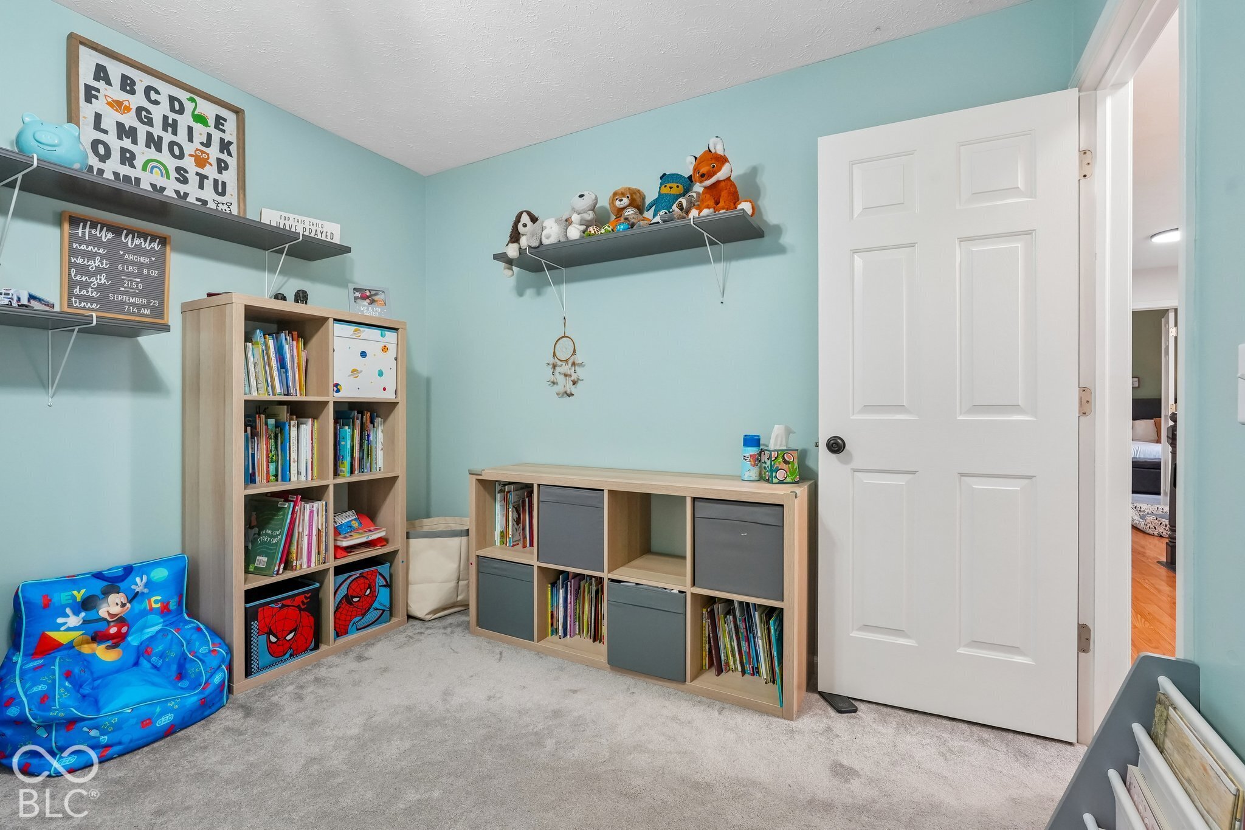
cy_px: 415
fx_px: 553
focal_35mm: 16
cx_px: 622
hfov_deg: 96.7
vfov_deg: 73.7
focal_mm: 16
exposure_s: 1/30
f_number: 8
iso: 2000
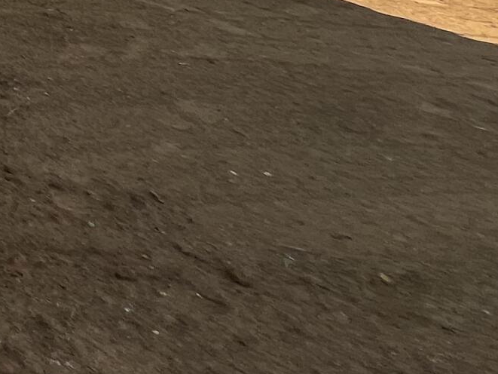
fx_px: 849
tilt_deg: -2.1
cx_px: -616
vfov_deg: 19.1
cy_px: -291
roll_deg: -0.6
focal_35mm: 59
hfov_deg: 16.7
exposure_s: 1/791
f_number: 1.8
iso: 32
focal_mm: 1.57
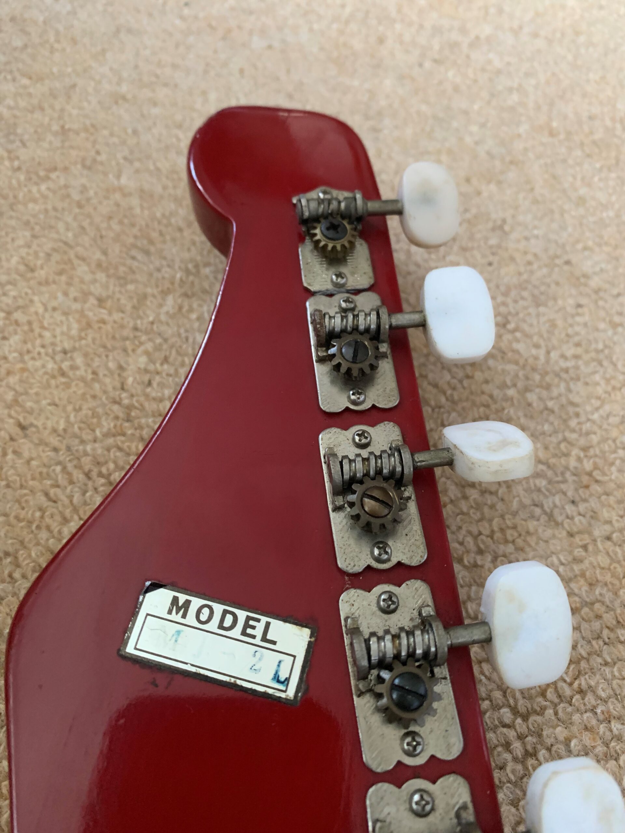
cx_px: 312
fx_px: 626
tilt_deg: -59.4
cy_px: 416
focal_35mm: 26
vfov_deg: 67.3
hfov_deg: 53.1
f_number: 1.8
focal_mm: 4.25
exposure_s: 1/60
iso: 320
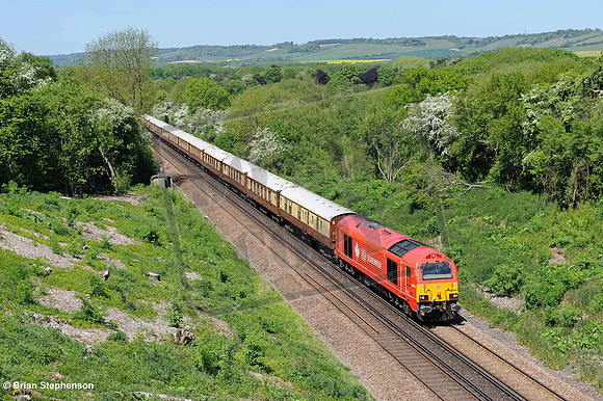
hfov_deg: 33.4
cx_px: 302
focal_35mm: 60
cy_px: 200
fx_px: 1004
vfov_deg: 22.6
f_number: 5.6
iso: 250
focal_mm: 60
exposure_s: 1/1000
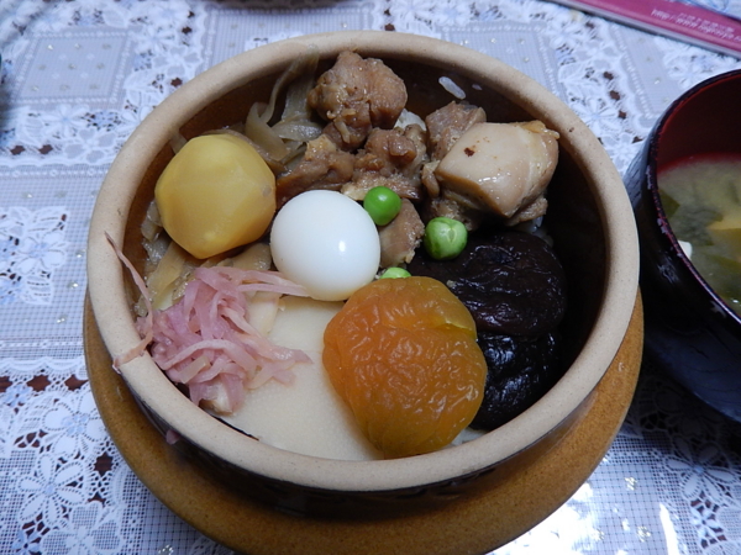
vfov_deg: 54.9
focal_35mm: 25
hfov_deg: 69.4
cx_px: 370
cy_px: 278
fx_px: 535
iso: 280
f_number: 3.4
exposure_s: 1/30
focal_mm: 4.5
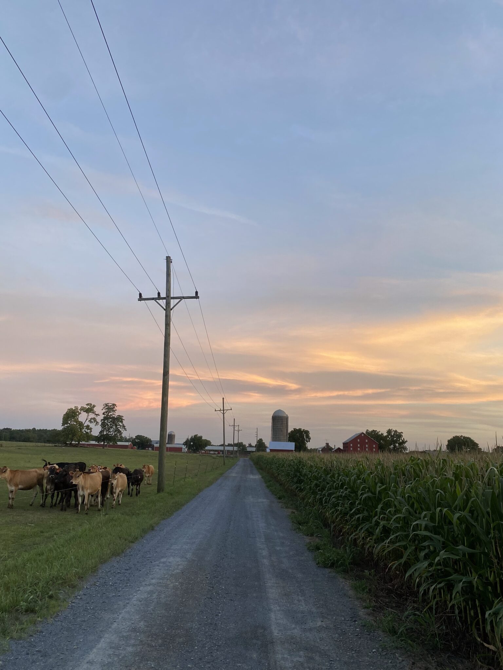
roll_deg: -1.4
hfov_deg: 53.1
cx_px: 252
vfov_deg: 67.3
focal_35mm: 26
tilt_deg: +12.7
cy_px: 335
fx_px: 504
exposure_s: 1/122
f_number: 1.8
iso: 64
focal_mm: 4.25
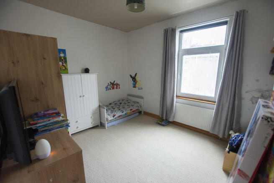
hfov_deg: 100.4
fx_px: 114
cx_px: 137
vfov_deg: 77.4
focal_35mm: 15
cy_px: 92
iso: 900
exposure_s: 1/60
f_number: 4
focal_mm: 10
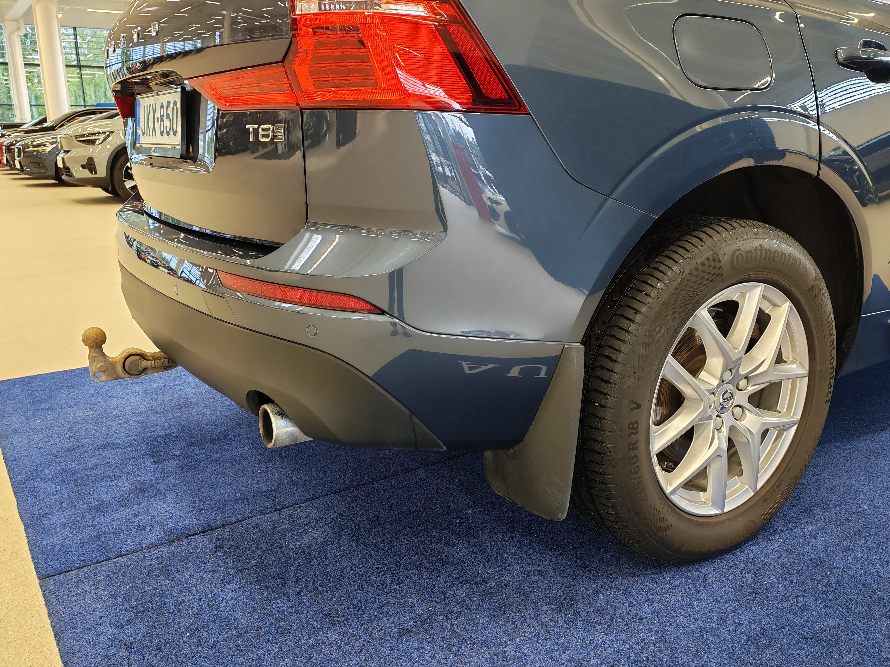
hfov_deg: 60.0
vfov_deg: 46.8
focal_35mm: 30
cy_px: 334
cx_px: 445
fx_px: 771
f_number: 1.9
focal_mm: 6.12
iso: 640
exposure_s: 1/100
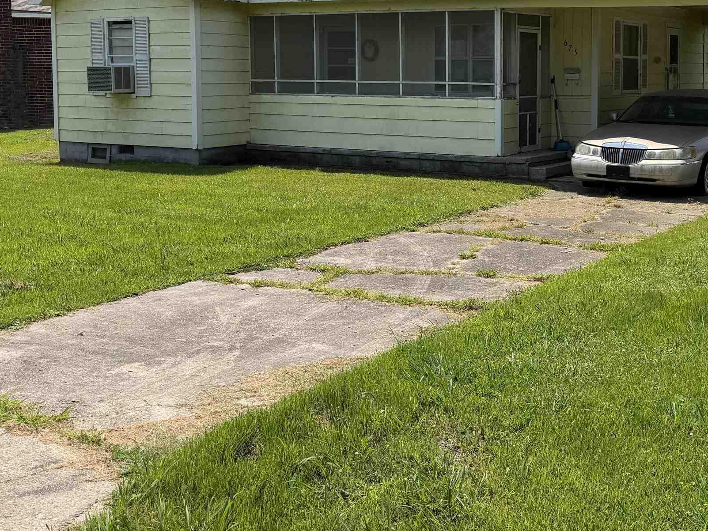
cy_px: 129
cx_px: 507
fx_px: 941
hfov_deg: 40.4
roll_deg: +0.4
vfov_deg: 30.9
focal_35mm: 46
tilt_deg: -4.2
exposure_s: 1/5714
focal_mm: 6.76
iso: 80
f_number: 1.78
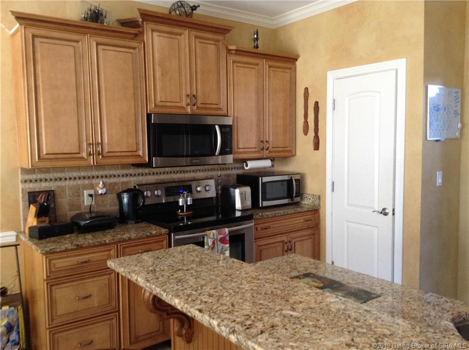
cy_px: 175
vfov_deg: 42.8
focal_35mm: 33
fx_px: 446
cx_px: 234
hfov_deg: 55.4
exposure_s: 1/25
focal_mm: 3.3
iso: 80
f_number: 2.4
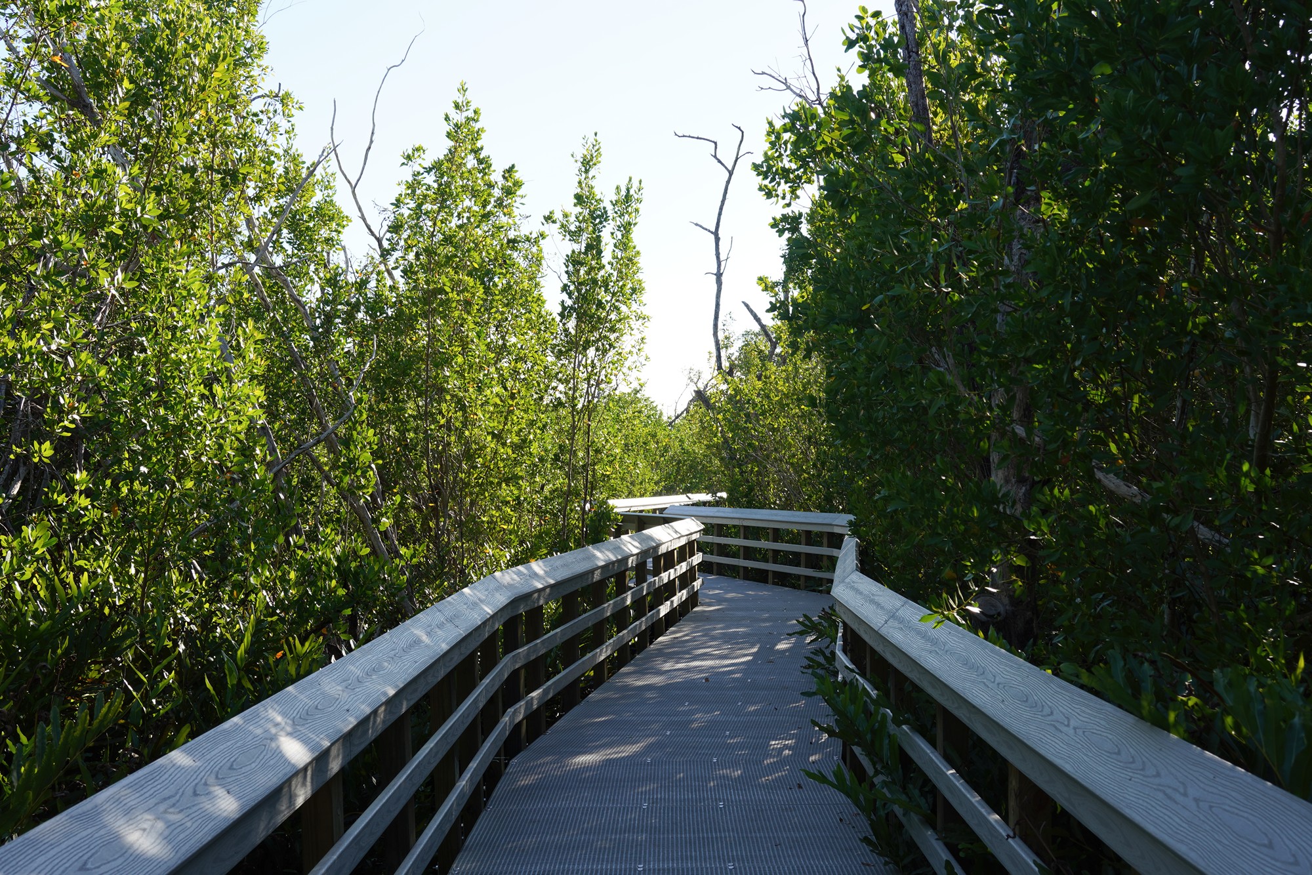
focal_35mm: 37
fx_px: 1349
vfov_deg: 36.0
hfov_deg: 51.9
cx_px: 656
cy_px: 438
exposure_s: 1/100
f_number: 9
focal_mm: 37
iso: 100
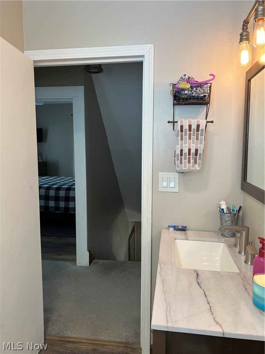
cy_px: 177
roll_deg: -0.5
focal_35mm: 26
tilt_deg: -5.4
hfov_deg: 53.1
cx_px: 132
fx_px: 265
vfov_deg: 67.3
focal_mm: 5.7
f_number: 1.5
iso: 125
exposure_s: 1/120
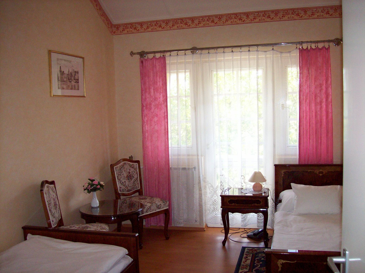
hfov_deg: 51.4
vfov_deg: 39.6
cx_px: 182
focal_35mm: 36
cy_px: 136
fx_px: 379
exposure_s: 1/93.9
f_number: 2.7
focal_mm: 6
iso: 140
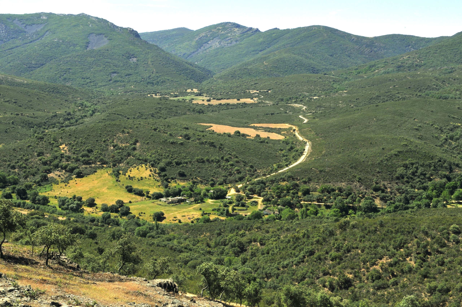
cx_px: 231
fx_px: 673
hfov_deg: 37.9
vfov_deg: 25.7
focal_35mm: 52
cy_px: 154
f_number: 22
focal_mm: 35
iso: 200
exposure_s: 1/125
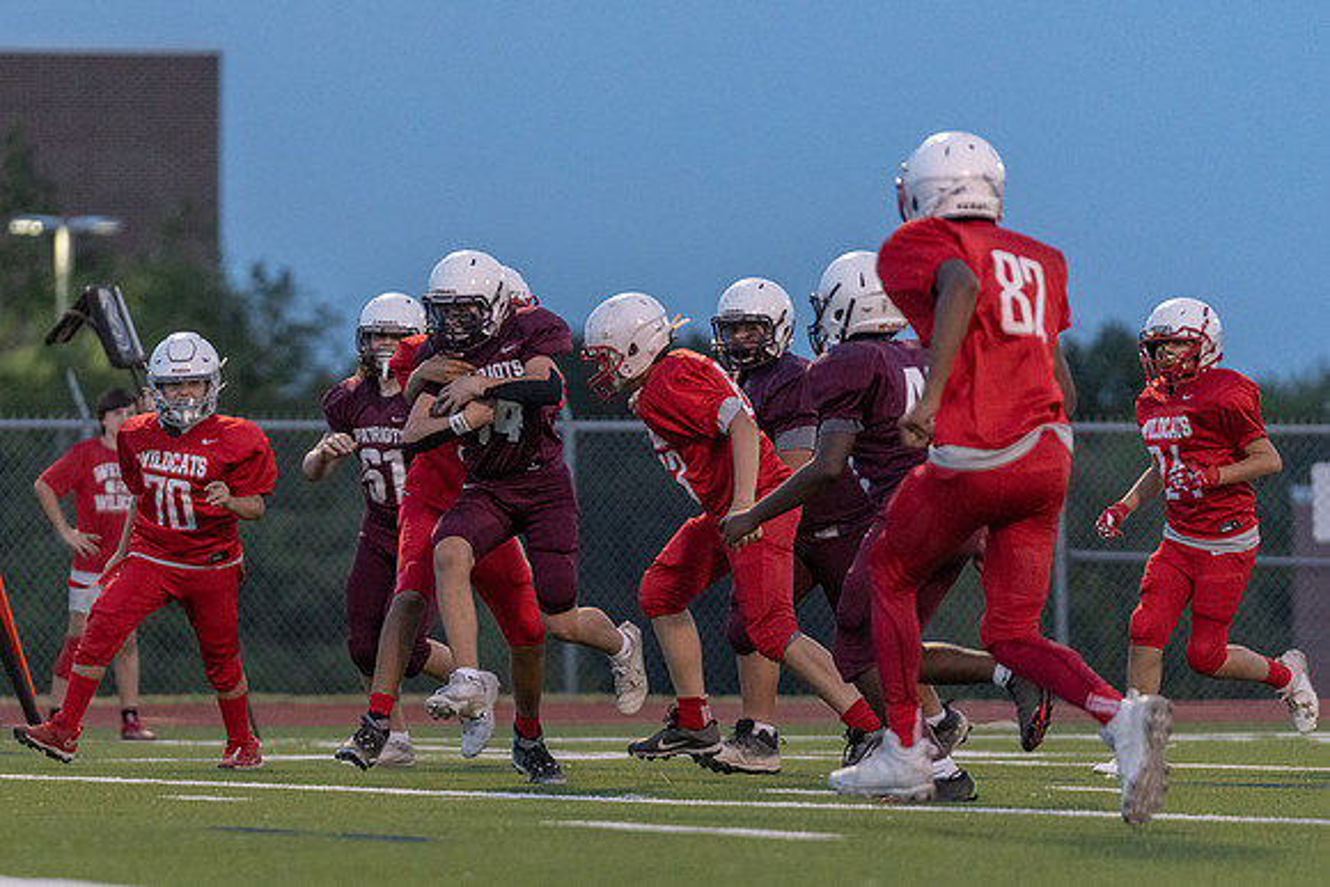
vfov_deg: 4.2
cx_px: 464
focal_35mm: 329
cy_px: 581
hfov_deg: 6.3
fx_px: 12157
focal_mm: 200
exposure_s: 1/1250
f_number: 2.8
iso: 3200
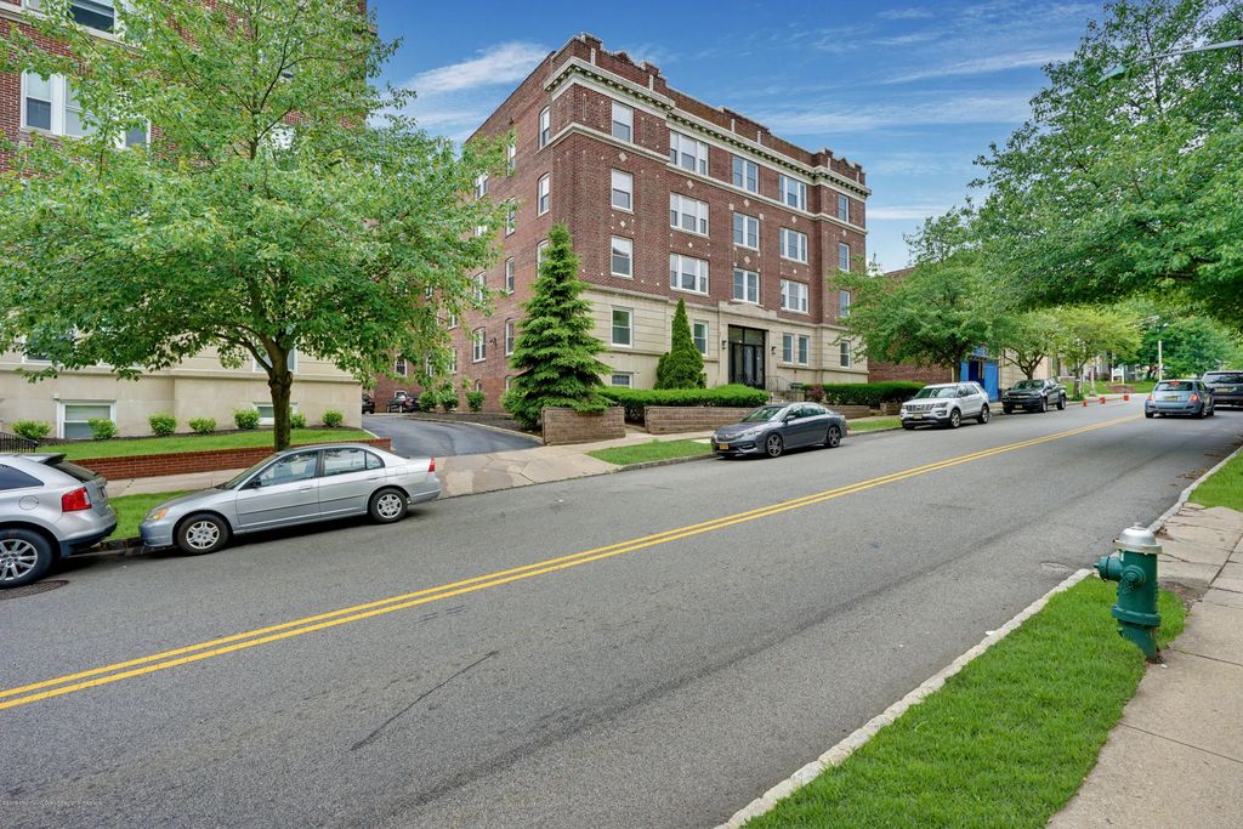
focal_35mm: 16
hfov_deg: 96.7
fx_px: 552
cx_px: 622
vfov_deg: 73.8
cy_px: 414
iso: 200
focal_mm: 16
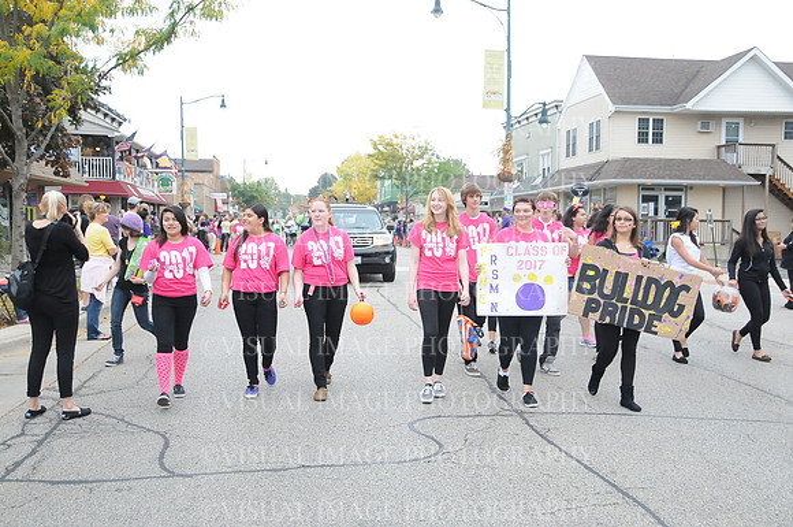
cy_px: 264
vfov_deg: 36.8
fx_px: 792
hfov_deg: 53.2
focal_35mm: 36
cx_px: 396
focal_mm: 24
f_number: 3.8
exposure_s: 1/640
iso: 1250
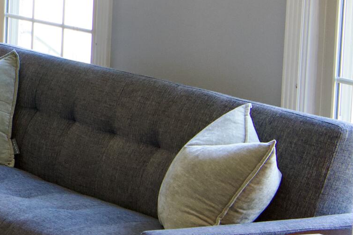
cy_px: -12
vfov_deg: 9.0
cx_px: -267
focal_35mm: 151
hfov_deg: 12.5
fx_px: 1480
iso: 1600
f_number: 8
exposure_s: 1/40
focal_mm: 38
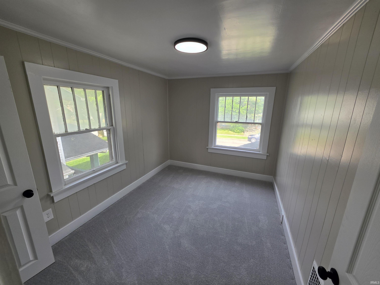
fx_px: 143
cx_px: 190
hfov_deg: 106.2
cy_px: 142
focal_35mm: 13
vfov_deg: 89.9
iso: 25
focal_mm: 2.2
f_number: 1.9
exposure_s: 1/120
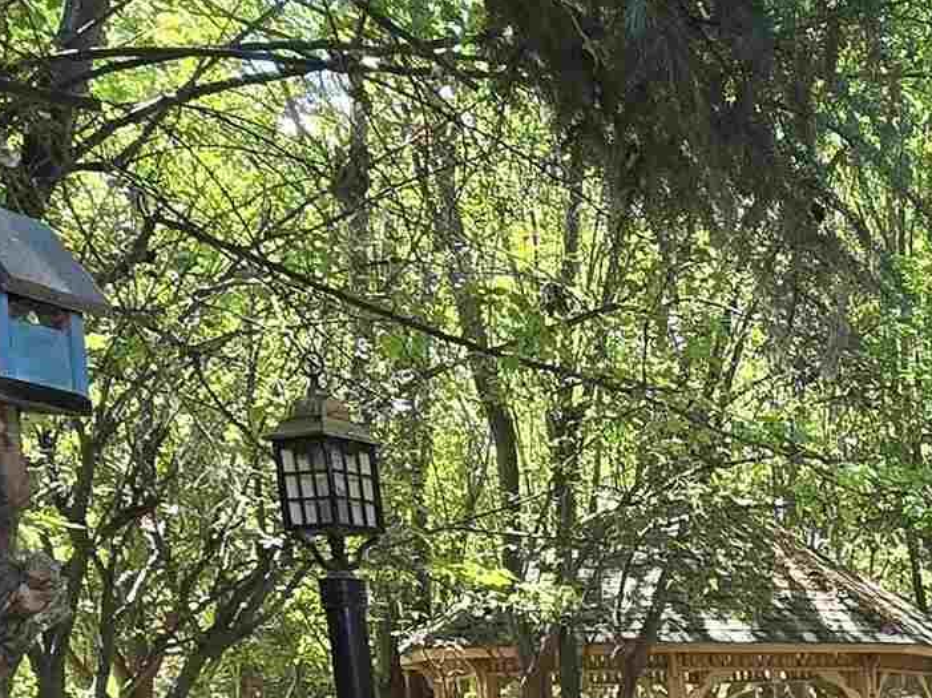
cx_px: 1242
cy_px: 1123
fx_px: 1534
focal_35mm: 57
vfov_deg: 20.7
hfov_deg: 27.6
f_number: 2.2
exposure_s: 1/120
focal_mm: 2.2
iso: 64
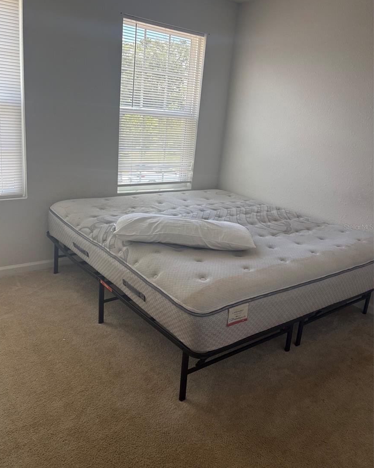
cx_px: 181
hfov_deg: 51.5
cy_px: 227
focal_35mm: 28
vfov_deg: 62.2
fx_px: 388
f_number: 1.6
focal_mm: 5.96
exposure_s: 1/168
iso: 50
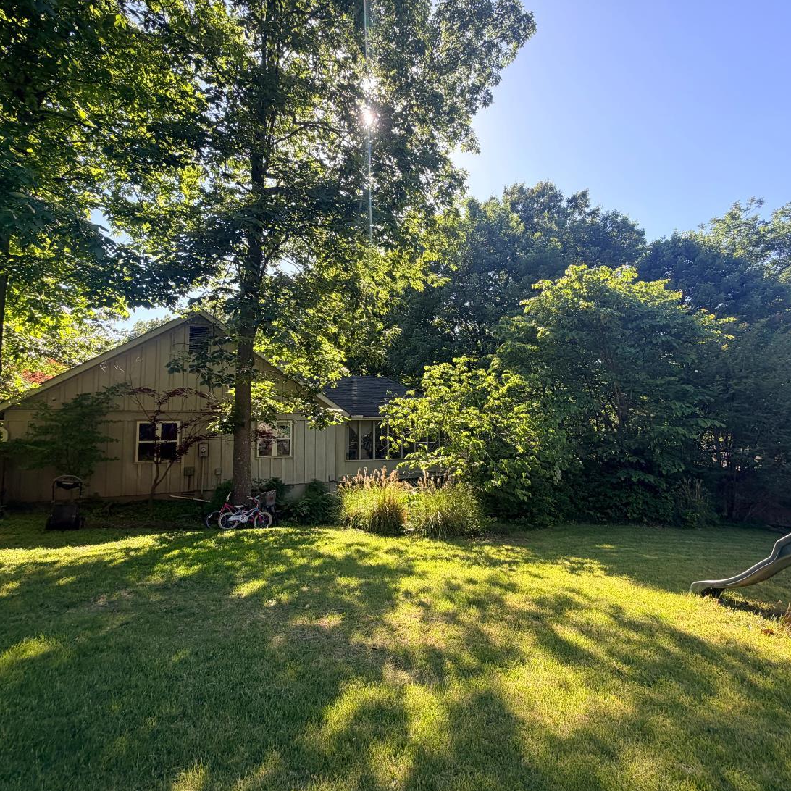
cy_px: 394
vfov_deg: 84.0
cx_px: 414
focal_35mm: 17
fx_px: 439
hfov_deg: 83.9
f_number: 2.2
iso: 50
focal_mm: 2.22
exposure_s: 1/264
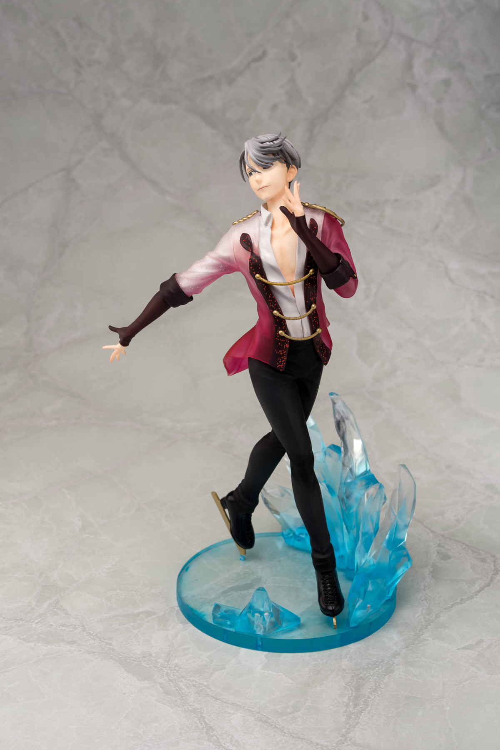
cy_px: 375
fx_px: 1041
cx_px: 250
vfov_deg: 39.6
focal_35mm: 50
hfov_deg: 27.0
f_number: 2.8
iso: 64
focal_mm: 50
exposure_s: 1/100
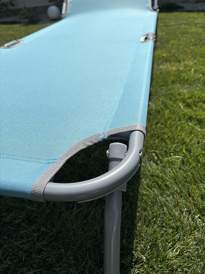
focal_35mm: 26
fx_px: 205
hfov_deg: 53.1
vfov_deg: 67.3
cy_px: 137
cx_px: 102
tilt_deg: -35.1
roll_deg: +6.5
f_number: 1.6
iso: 50
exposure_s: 1/6329
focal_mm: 5.96
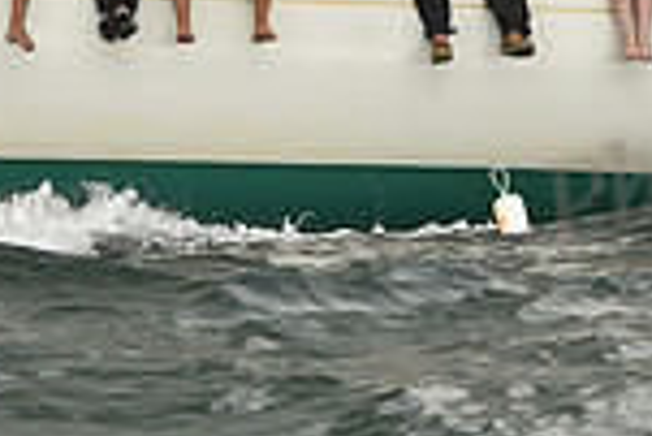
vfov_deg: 3.9
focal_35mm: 354
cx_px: 324
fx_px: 6417
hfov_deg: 5.8
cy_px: -28
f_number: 7.1
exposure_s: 1/800
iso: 320
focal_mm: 92
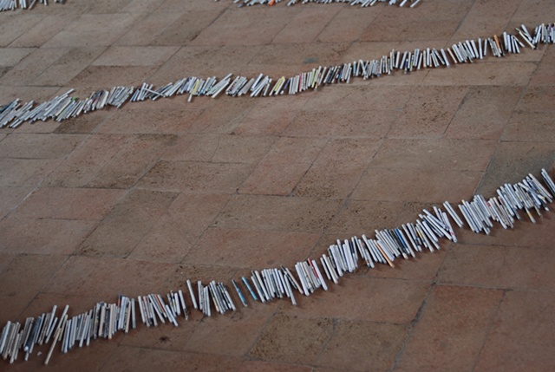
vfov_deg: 18.2
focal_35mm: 75
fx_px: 1158
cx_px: 278
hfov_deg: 26.9
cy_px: 186
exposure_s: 1/5
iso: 100
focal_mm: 50
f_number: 4.2
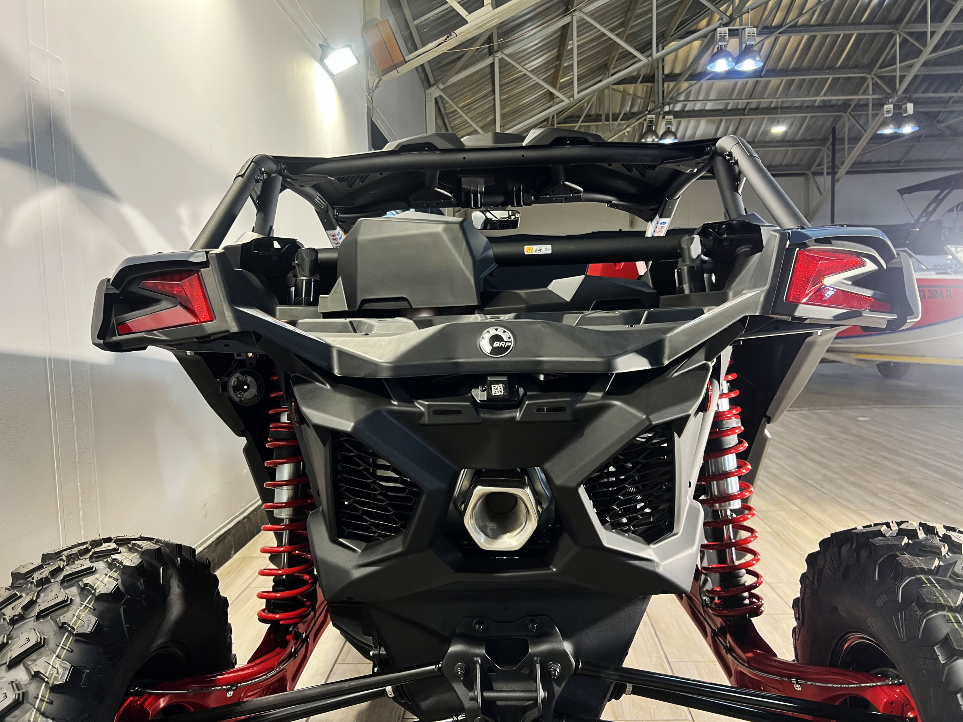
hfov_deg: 67.3
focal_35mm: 26
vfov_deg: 53.1
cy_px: 361
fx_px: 723
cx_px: 482
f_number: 1.5
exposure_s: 1/50
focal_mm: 5.7
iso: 100
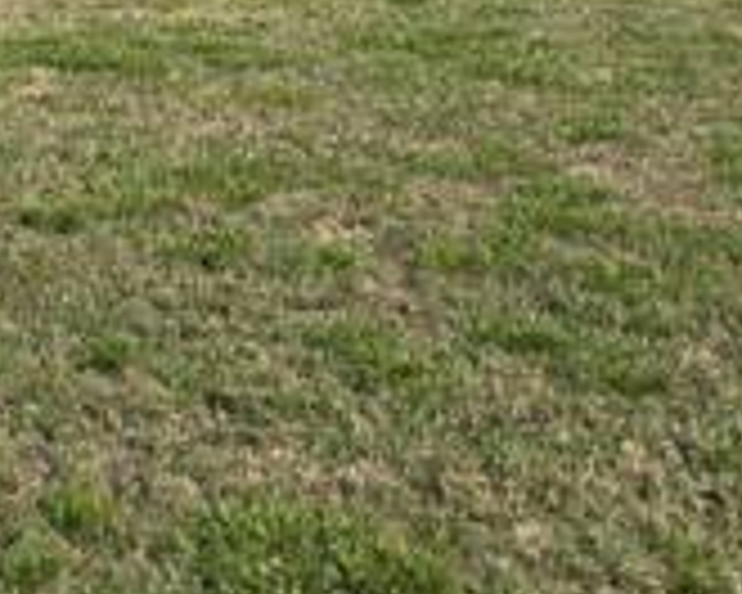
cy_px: -241
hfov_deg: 21.6
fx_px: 1911
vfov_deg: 16.4
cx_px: 121
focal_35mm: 87
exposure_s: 1/902
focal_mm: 6.3
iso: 12
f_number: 1.7
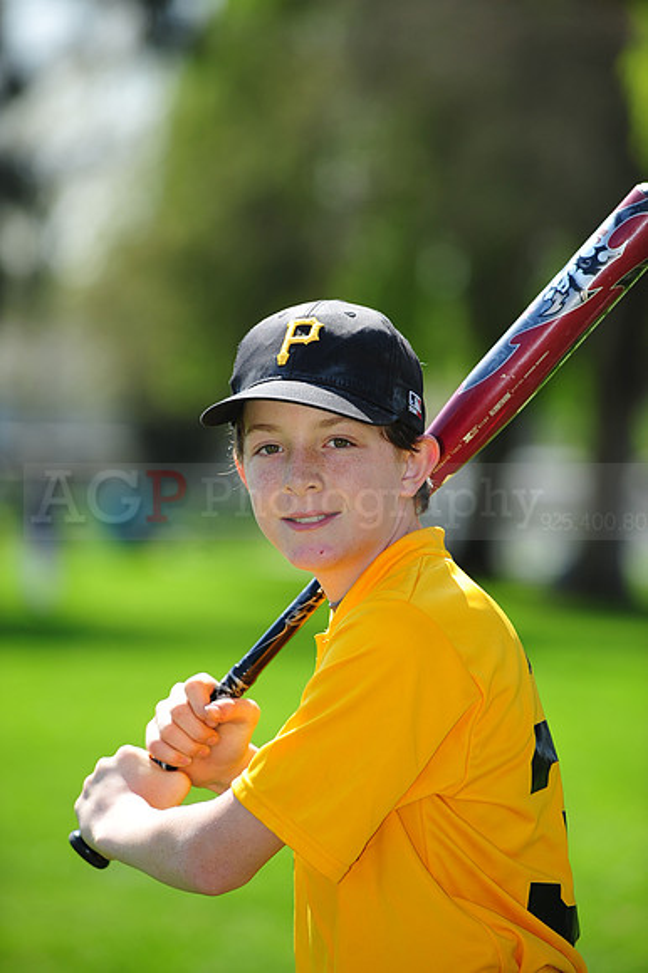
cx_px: 324
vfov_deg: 10.3
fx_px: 5406
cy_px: 486
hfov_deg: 6.9
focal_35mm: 200
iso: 200
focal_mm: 200
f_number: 4.5
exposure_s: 1/800
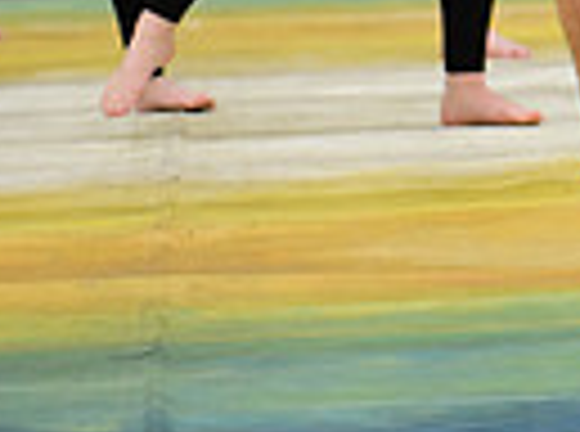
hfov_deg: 3.9
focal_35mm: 505
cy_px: -558
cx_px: 495
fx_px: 8438
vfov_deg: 2.9
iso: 3200
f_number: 2.8
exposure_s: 1/320
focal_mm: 150
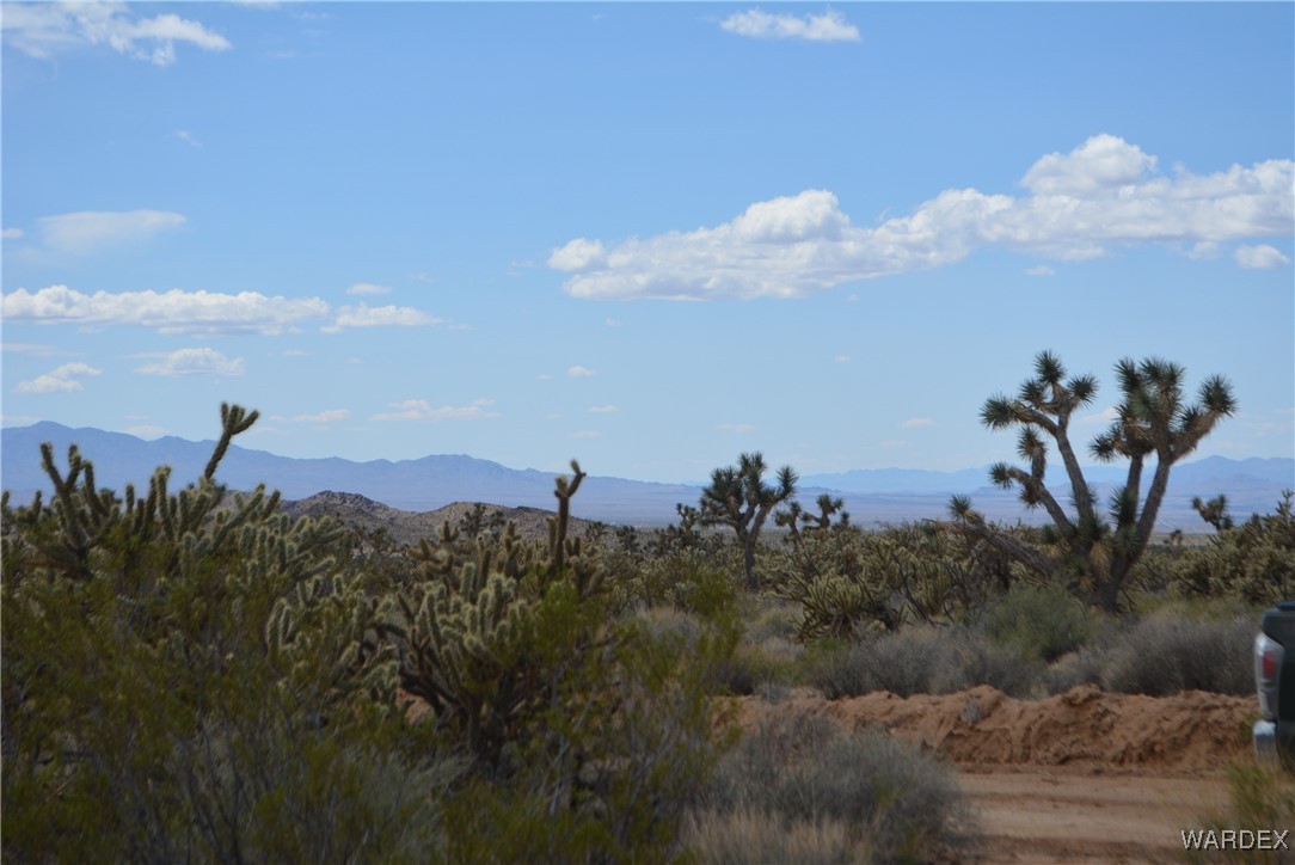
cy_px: 432
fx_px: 2969
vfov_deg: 16.6
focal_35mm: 82
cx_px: 648
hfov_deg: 24.6
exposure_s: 1/2000
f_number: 8
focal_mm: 55
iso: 400
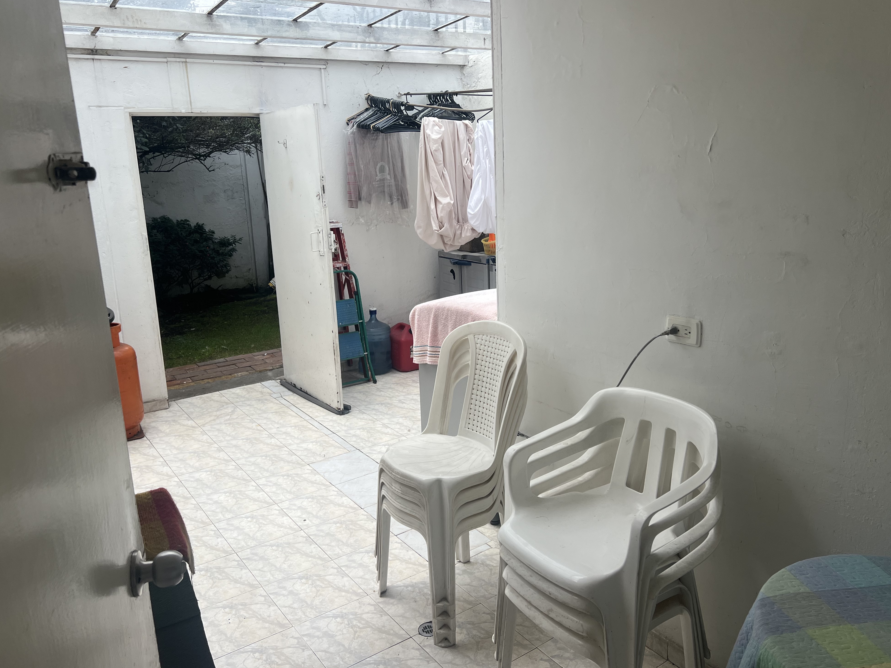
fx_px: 695
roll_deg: +2.2
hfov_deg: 65.3
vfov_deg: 51.4
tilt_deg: -13.0
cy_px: 329
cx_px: 436
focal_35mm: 27
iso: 50
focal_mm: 5.7
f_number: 1.5
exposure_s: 1/1511
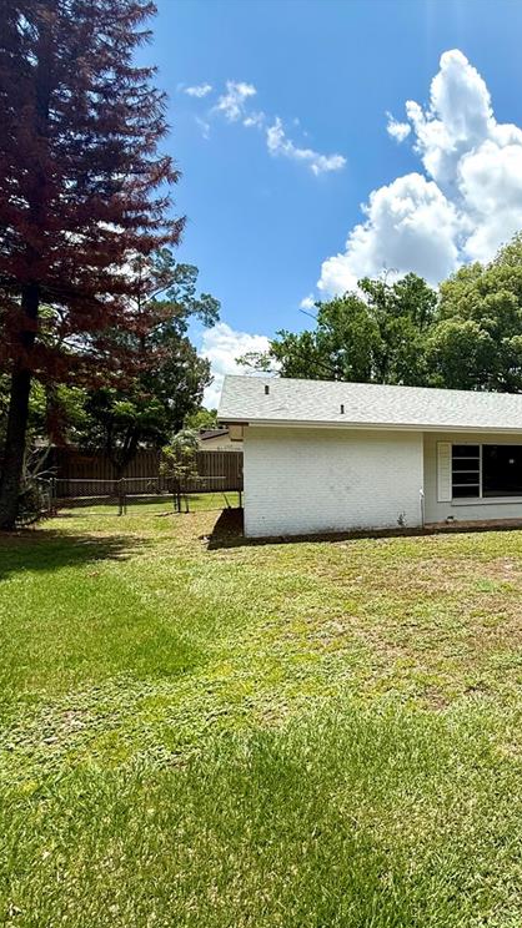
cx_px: 497
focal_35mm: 21
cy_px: 476
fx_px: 517
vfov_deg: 83.8
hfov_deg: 46.6
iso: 50
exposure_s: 1/2092
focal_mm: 2.22
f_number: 2.2
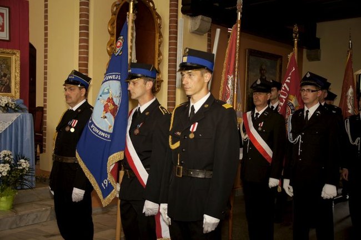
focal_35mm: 42
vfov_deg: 31.8
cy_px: 120
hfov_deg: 46.4
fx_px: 421
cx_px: 180
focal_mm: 28
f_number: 3.2
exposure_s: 1/60
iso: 100
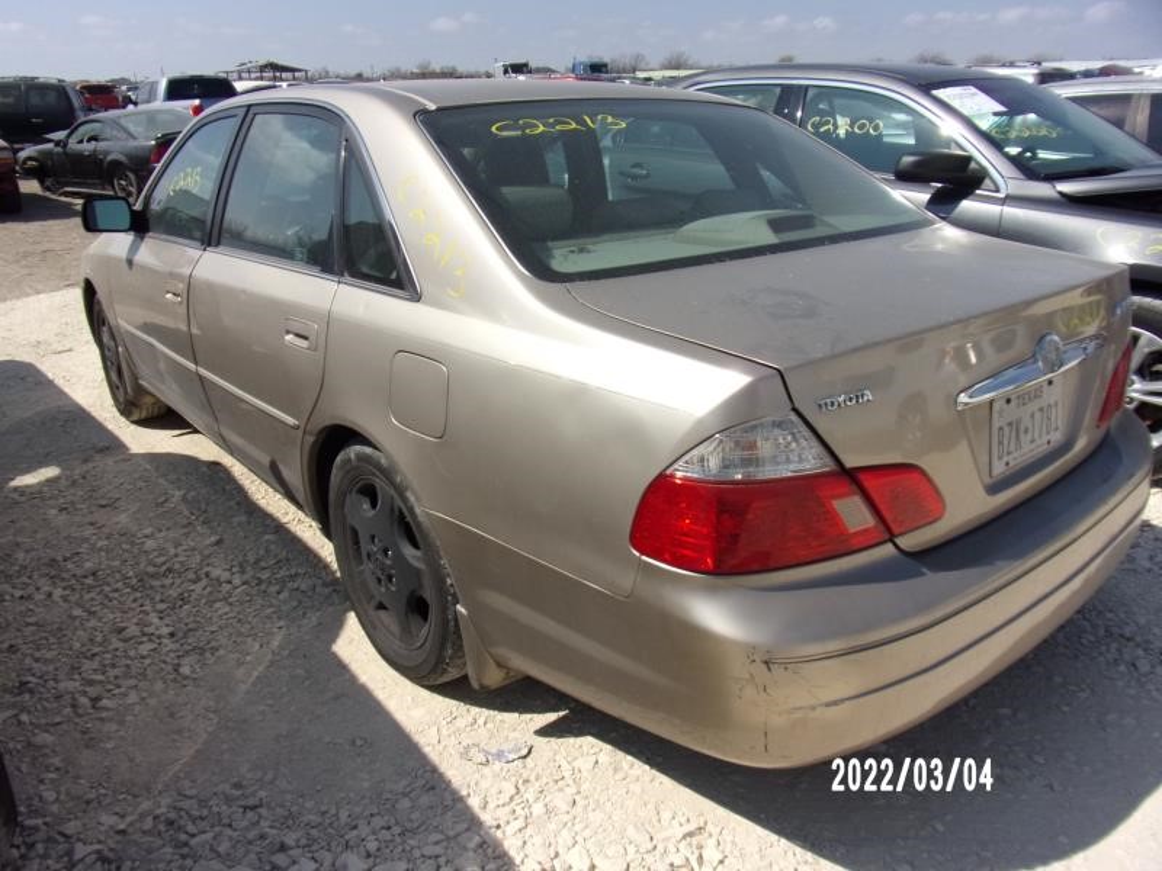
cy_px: 436
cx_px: 581
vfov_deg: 56.8
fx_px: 806
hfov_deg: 71.6
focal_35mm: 24
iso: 80
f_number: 10.8
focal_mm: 4.3
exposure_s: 1/170
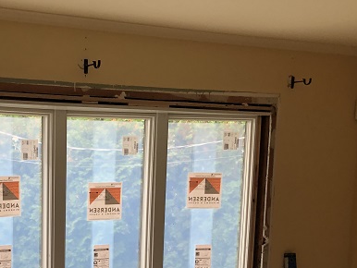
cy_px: 247
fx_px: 599
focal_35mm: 58
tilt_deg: -9.0
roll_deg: -1.7
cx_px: 59
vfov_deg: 24.5
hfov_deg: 32.1
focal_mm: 3.99
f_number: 1.8
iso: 40
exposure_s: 1/120
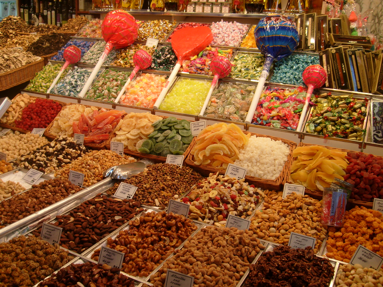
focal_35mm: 35
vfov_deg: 40.7
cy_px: 144
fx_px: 387
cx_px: 192
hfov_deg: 52.6
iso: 80
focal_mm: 5.8
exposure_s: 1/90
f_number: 2.8
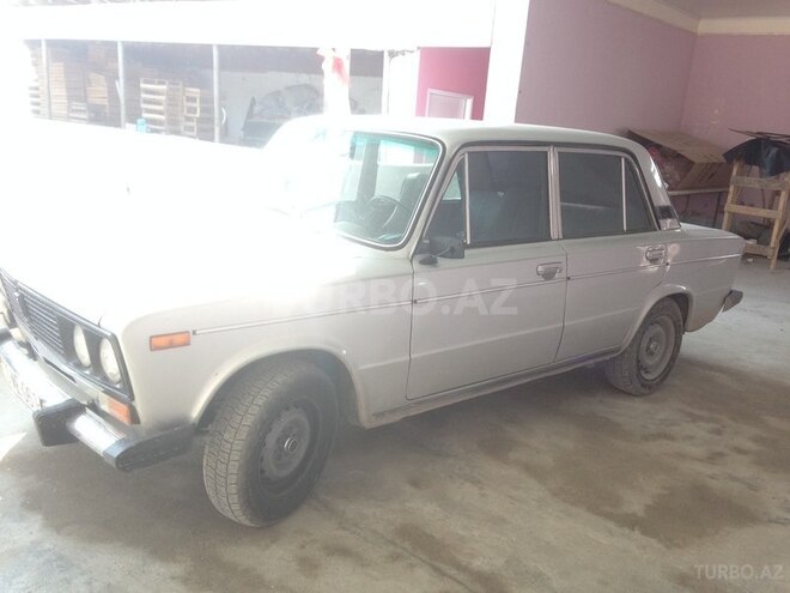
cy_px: 296
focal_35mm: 33
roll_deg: -5.0
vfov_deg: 42.9
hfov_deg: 55.4
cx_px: 395
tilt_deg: -11.2
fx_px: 753
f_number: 2.4
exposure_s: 1/120
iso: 100
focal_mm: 4.12
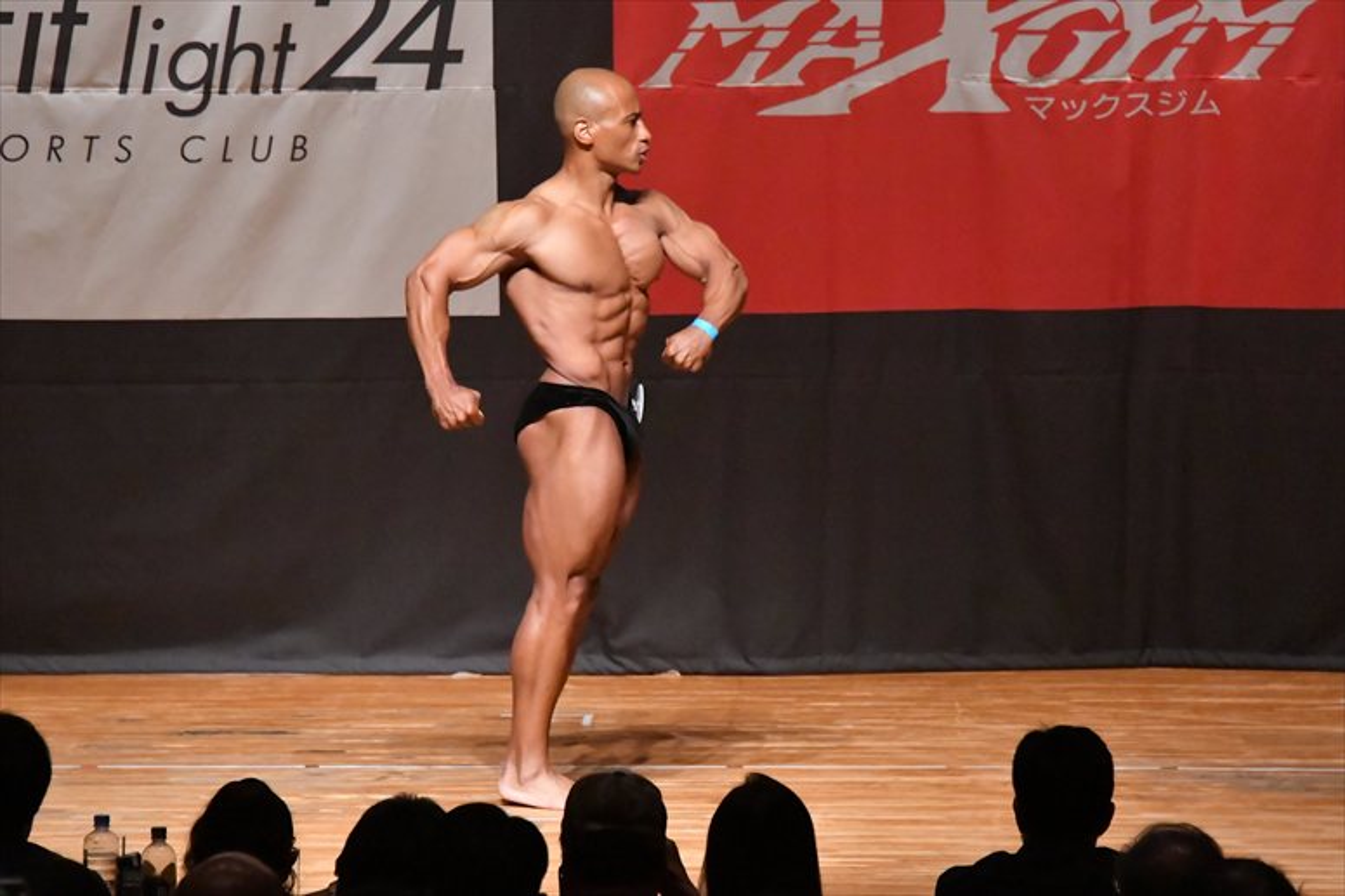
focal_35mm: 270
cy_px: 448
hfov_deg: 7.6
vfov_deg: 5.1
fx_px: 10083
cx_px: 672
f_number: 5.6
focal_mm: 180
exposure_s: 1/400
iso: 12800
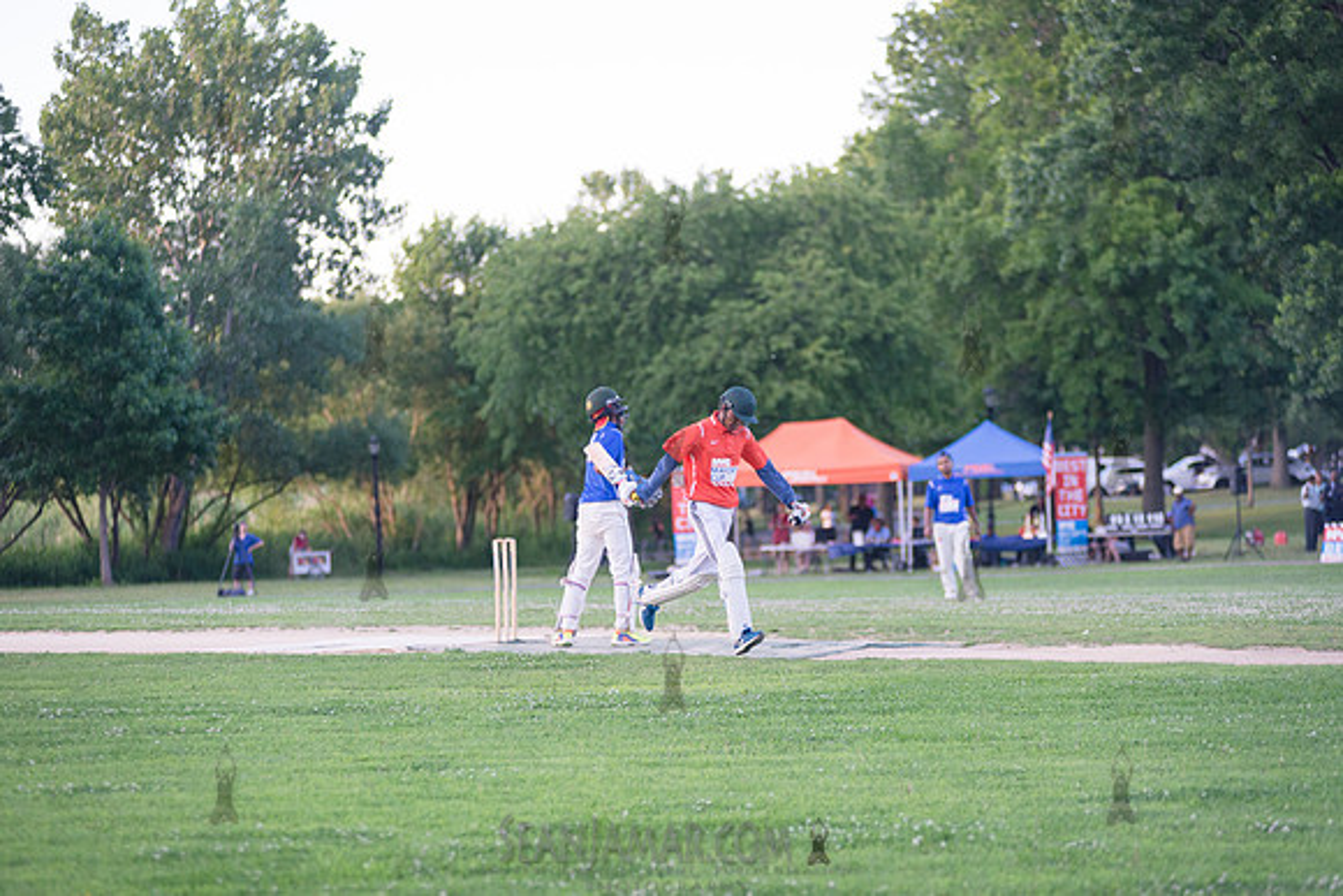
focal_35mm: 125
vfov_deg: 11.0
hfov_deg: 16.4
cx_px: 672
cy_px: 448
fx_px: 4664
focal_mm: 125
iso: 1600
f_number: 2.8
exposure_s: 1/1250
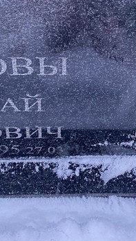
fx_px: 531
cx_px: 99
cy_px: 61
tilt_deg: -47.5
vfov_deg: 25.3
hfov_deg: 14.6
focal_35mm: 83
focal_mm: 4.25
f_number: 1.8
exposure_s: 1/82
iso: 125
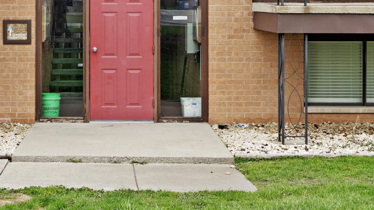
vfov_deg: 14.3
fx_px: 833
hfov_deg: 25.2
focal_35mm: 84
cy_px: 28
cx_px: 125
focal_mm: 35
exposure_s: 1/30
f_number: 8
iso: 800
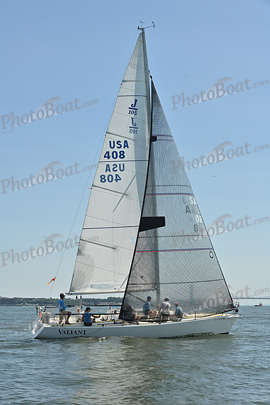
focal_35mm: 70
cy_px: 202
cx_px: 135
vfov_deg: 28.8
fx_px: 787
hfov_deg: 19.5
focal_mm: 70
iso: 320
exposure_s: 1/1000
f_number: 10
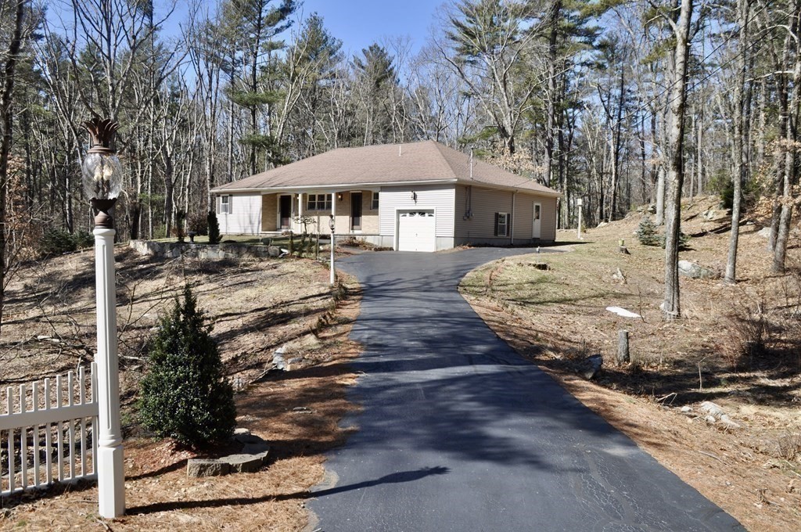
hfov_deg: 59.6
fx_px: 700
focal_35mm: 32
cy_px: 266
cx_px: 400
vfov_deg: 41.6
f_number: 9
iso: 200
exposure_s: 1/320
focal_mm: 21
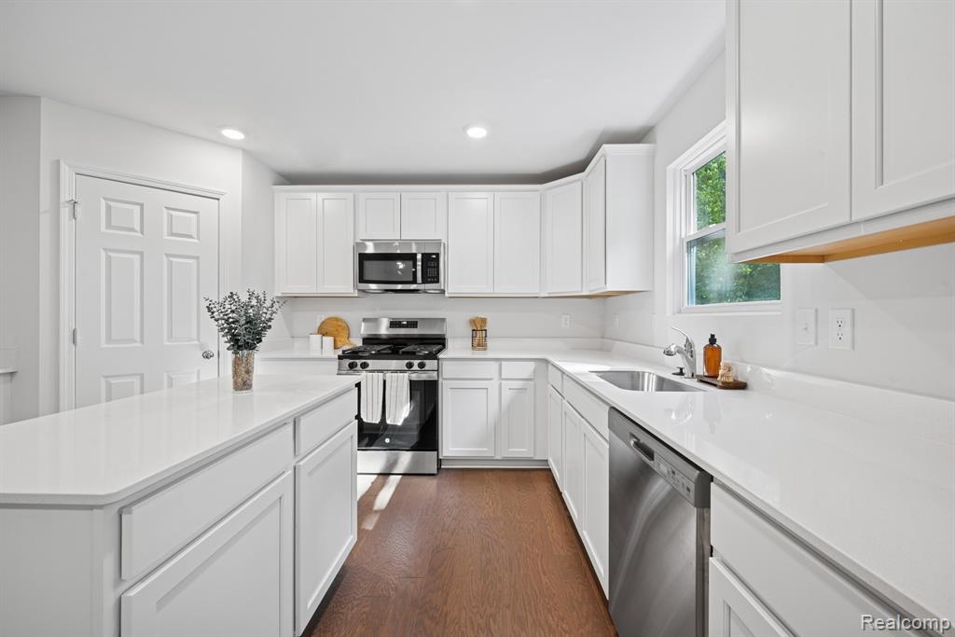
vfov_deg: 81.2
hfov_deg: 104.2
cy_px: 318
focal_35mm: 14
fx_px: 371
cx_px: 478
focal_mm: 14
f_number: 9
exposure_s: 1.3
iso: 80
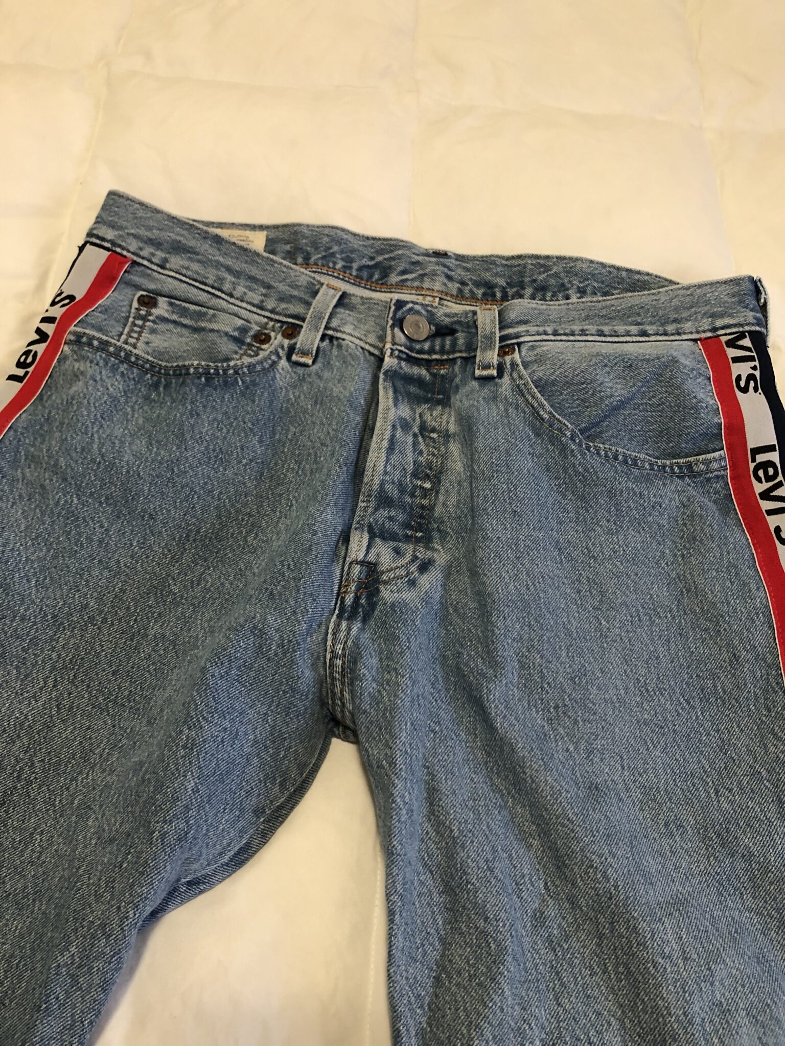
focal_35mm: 28
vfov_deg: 63.4
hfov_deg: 49.7
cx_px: 392
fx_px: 847
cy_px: 523
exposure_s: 1/15
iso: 50
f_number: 1.8
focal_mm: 3.99
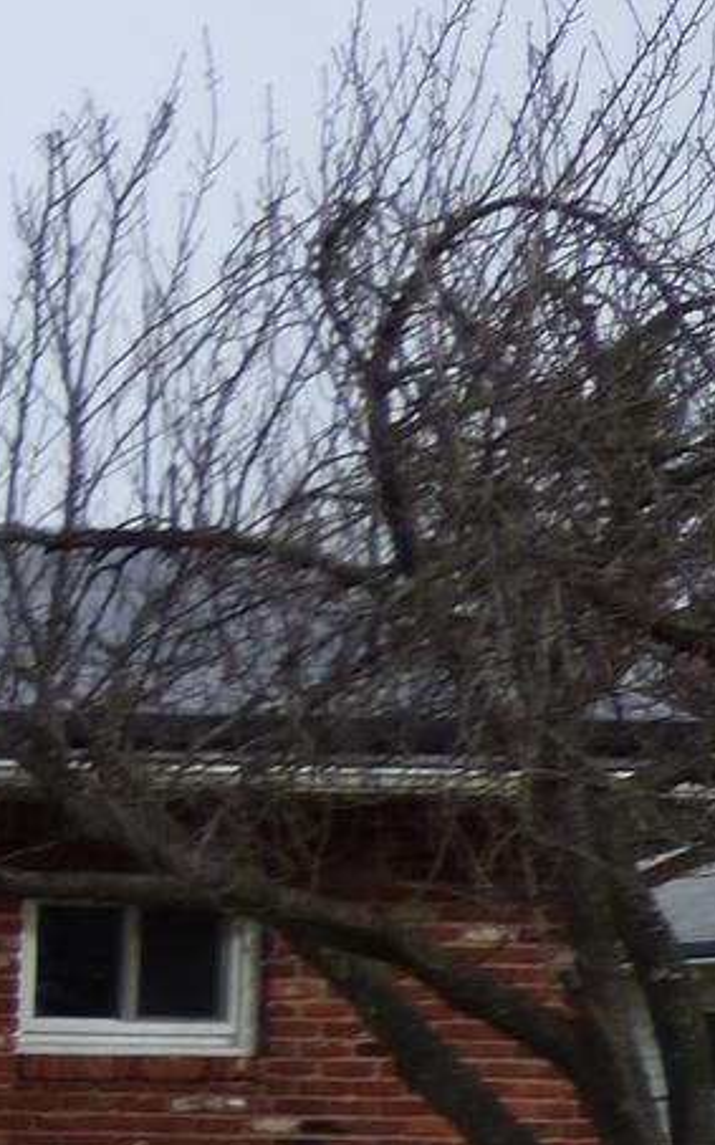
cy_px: 1491
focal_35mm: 139
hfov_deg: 7.9
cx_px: -1569
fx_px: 4335
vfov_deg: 14.4
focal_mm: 5.04
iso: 100
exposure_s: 1/1000
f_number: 3.2
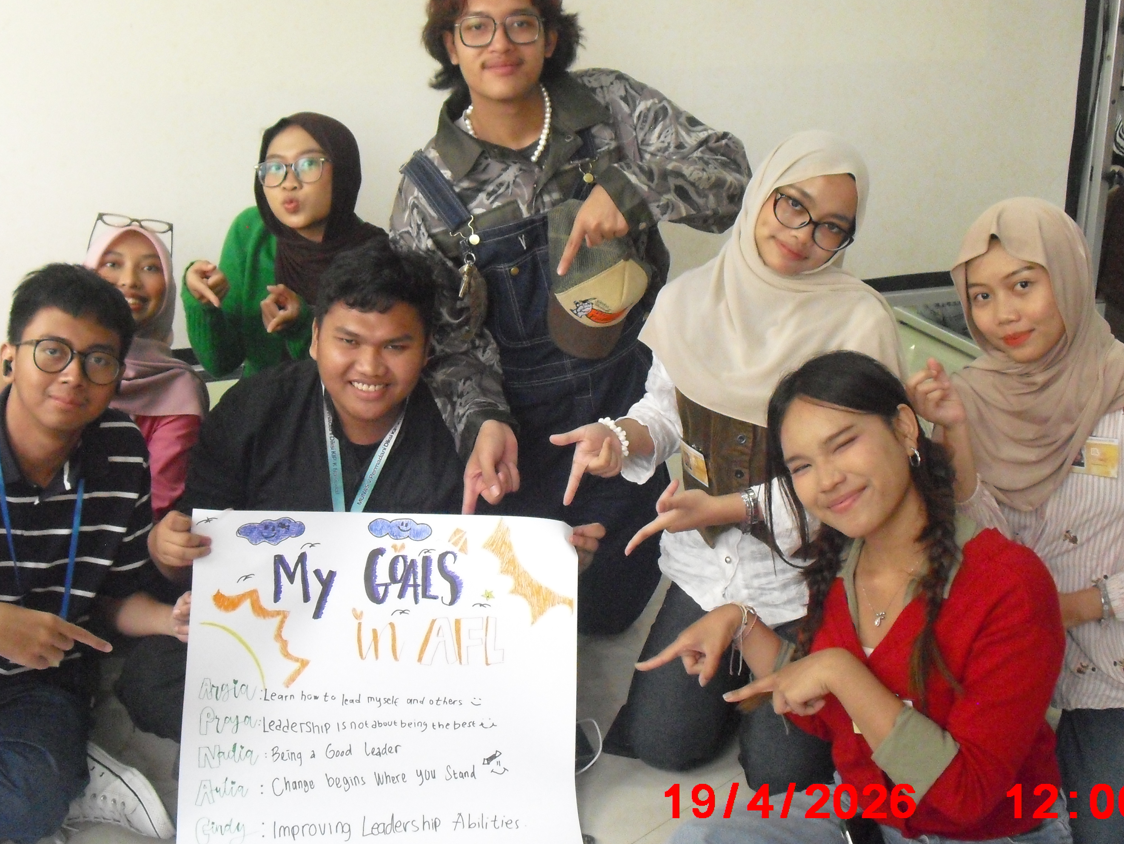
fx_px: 1461
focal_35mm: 45
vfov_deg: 32.2
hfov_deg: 42.0
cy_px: 404
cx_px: 479
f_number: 3.1
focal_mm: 6.3
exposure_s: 1/50
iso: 800
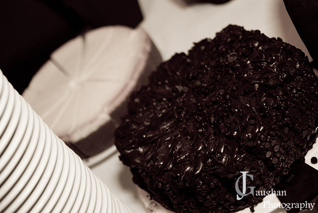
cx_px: 159
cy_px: 106
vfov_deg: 22.7
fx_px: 531
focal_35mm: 60
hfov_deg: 33.4
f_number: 2.8
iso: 320
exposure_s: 1/60
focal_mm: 40
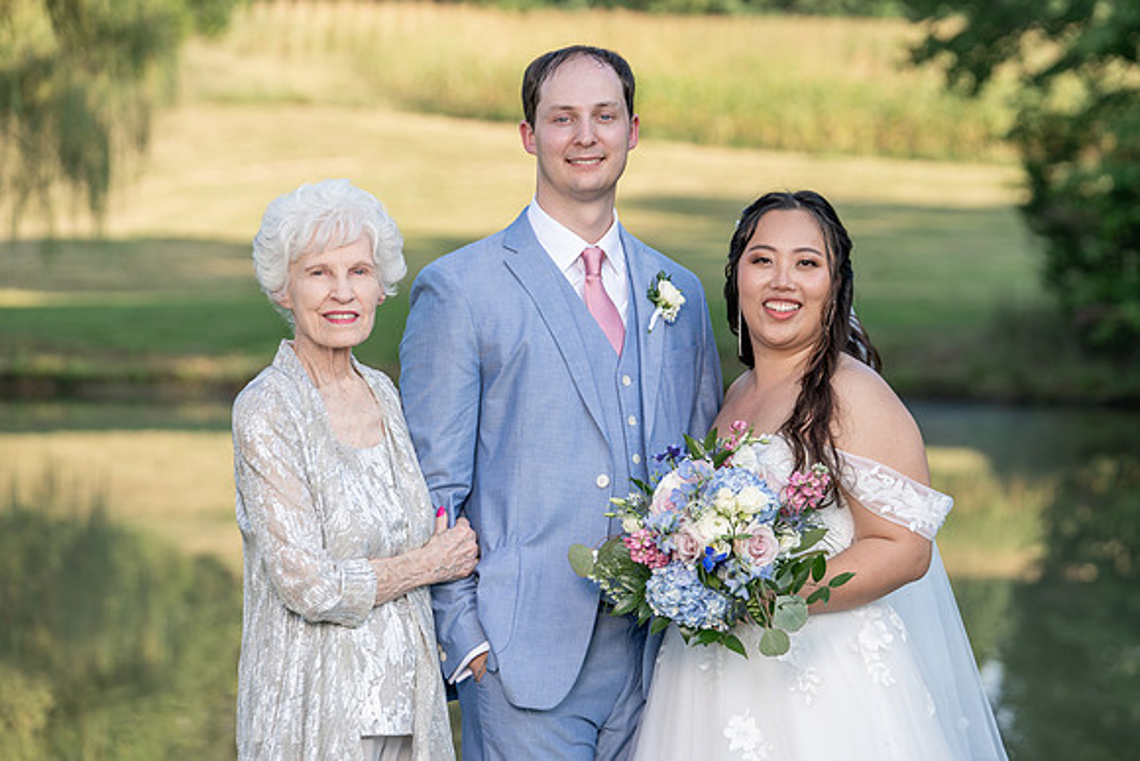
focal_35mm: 124
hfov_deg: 16.5
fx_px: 3935
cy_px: 397
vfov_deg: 11.0
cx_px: 610
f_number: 4
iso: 100
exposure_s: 1/200
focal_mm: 116
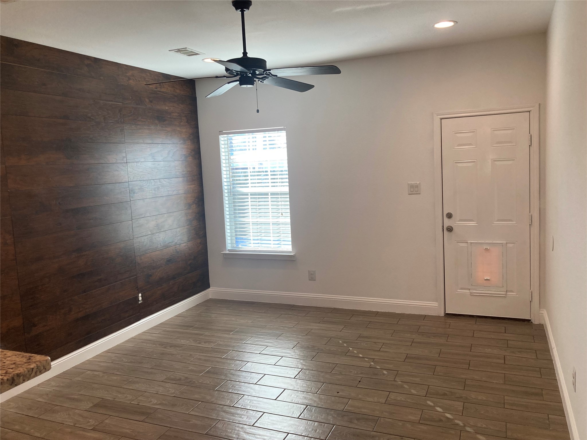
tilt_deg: -4.6
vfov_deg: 49.7
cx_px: 294
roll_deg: +2.0
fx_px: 475
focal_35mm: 28
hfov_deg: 63.4
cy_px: 220
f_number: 1.8
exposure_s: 1/120
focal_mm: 3.99
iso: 80
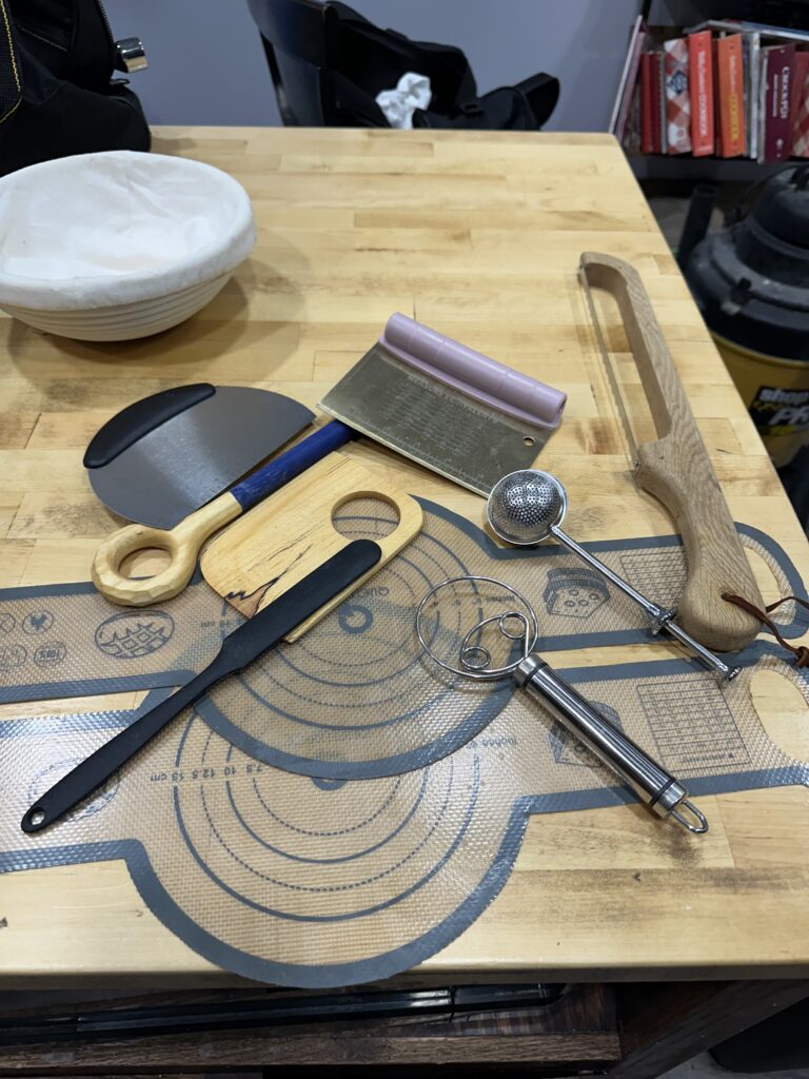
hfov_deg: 56.8
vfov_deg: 71.6
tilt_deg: -47.8
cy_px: 540
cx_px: 404
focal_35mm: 24
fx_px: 748
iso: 160
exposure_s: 1/120
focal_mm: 6.86
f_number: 1.78
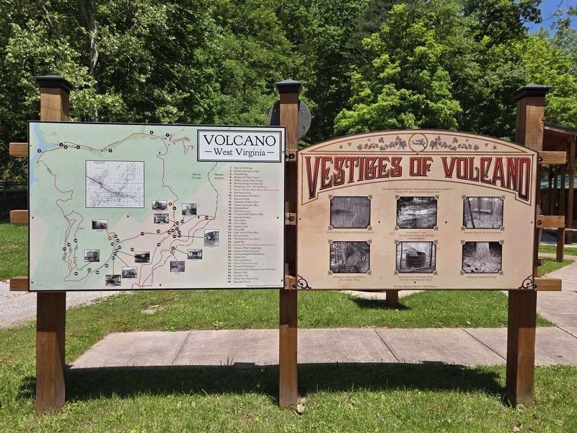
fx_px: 383
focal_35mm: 23
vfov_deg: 58.9
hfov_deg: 73.9
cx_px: 288
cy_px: 216
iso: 25
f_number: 1.8
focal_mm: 5.4
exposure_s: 1/2510
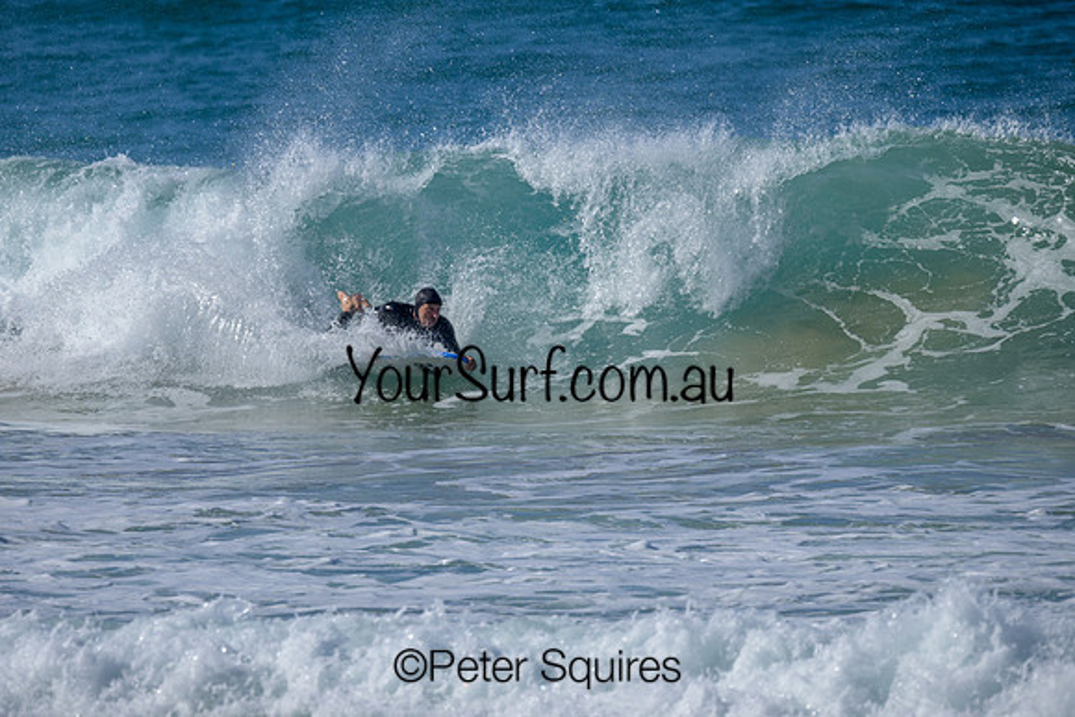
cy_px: 348
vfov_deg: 1.3
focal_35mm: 1099
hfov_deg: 1.9
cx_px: 414
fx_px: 32823
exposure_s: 1/2000
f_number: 6.3
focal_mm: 800
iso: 200
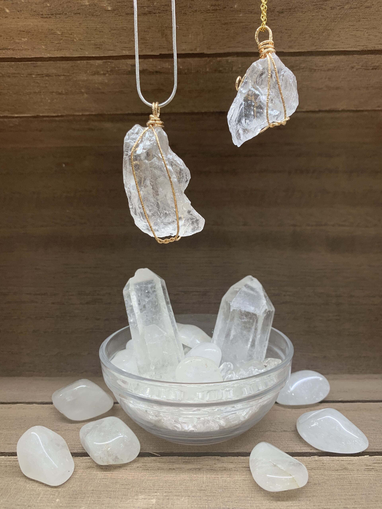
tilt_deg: -7.1
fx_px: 383
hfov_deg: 53.1
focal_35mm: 26
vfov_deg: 67.3
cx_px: 191
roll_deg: +0.8
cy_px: 254
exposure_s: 1/60
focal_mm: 4.25
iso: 50
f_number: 1.8
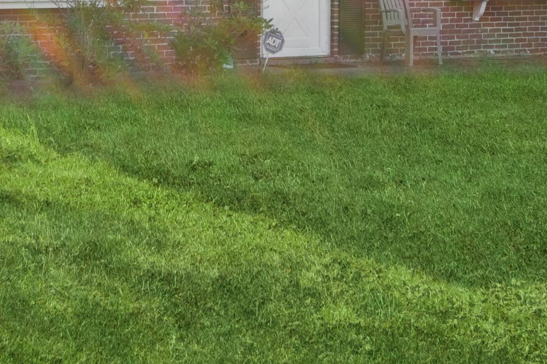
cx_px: 154
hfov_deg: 21.4
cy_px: -80
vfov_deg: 14.0
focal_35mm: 95
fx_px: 1438
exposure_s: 1/100
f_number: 9
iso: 100
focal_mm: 19
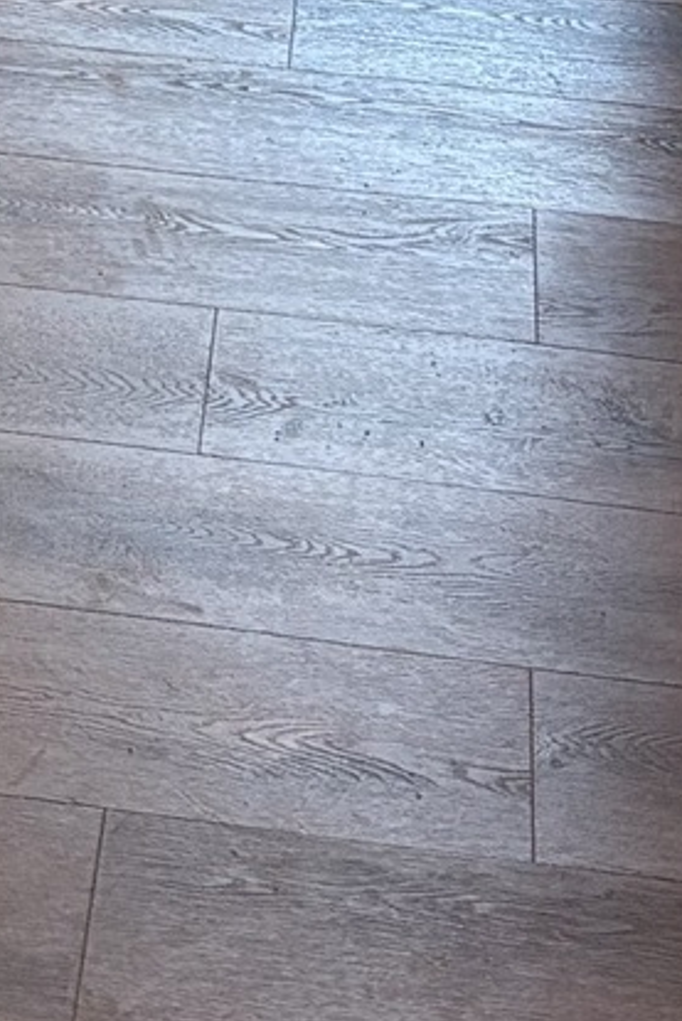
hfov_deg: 9.0
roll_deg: -1.9
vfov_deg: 12.6
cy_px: -721
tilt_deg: -15.5
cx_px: -150
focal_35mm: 150
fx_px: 4259
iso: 400
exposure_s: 1/60
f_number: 1.6
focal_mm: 5.96
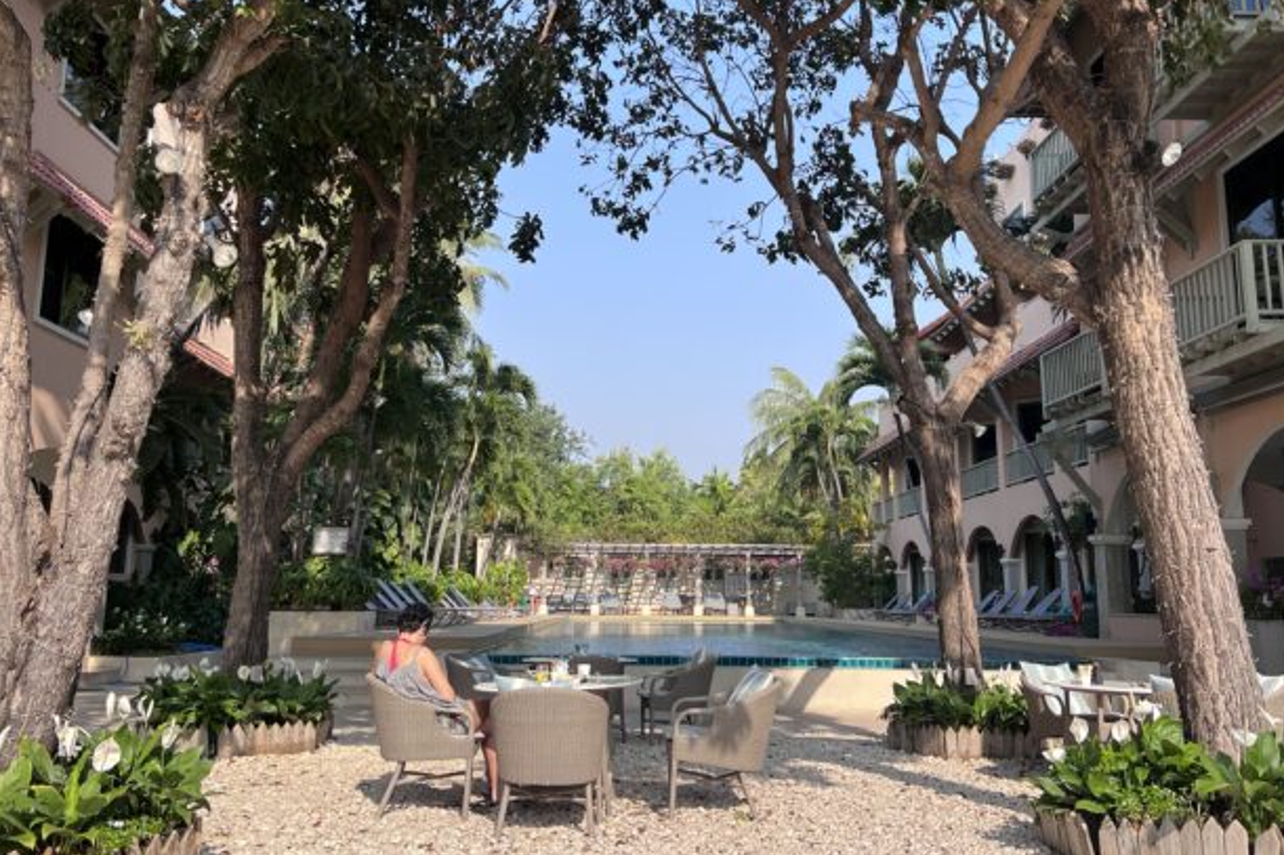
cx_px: 637
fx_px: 1212
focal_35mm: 34
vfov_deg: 38.7
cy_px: 355
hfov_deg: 55.8
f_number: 1.5
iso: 50
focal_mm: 5.7
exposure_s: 1/2165
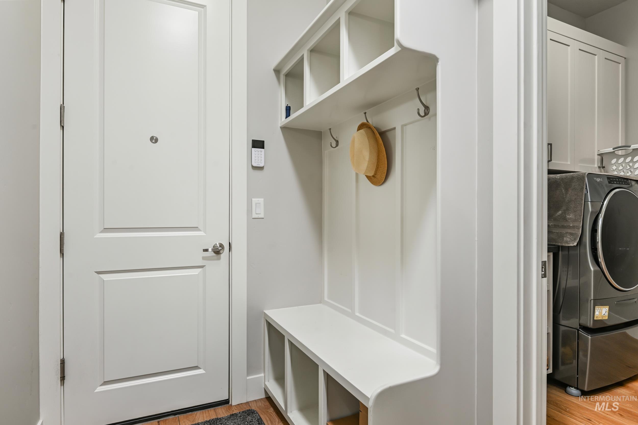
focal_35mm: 20
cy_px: 212
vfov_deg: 61.9
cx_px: 319
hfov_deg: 84.0
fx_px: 354
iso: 200
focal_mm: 20
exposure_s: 1/3
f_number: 8
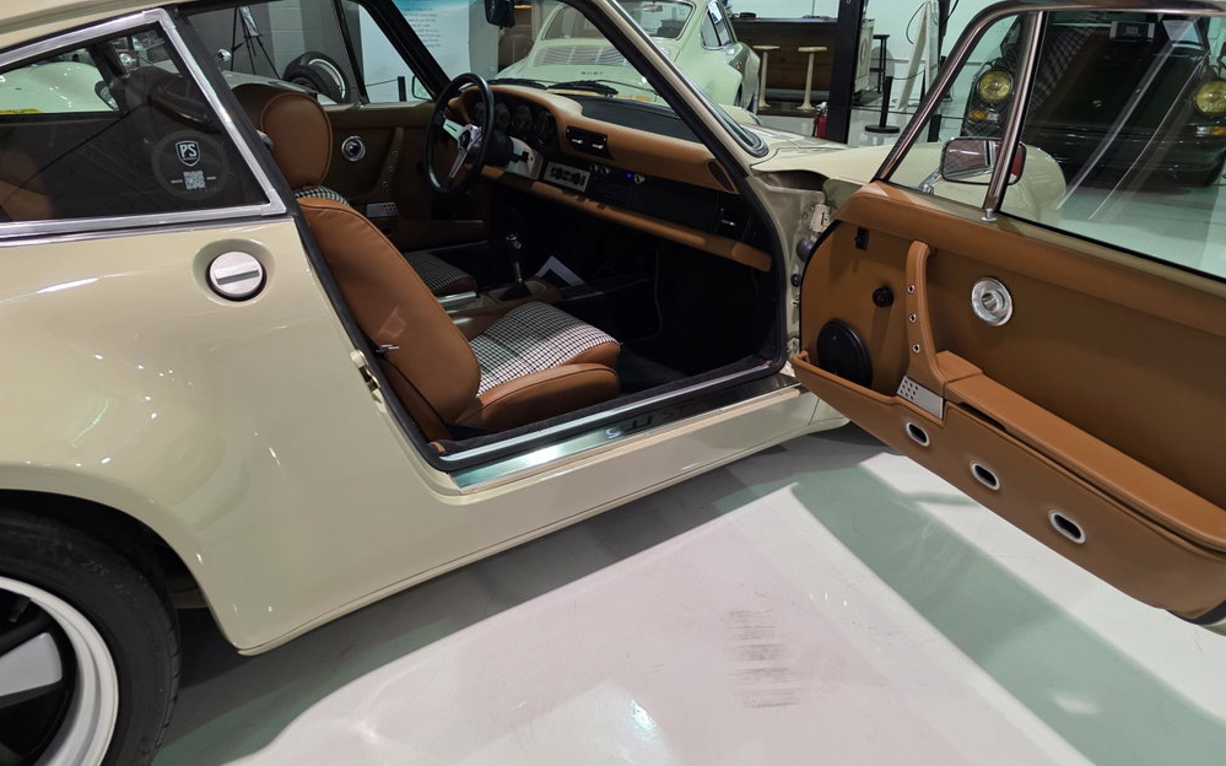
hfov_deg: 72.6
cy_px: 309
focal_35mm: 25
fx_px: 835
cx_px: 605
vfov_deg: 49.0
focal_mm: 6.3
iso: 640
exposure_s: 1/120
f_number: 1.7
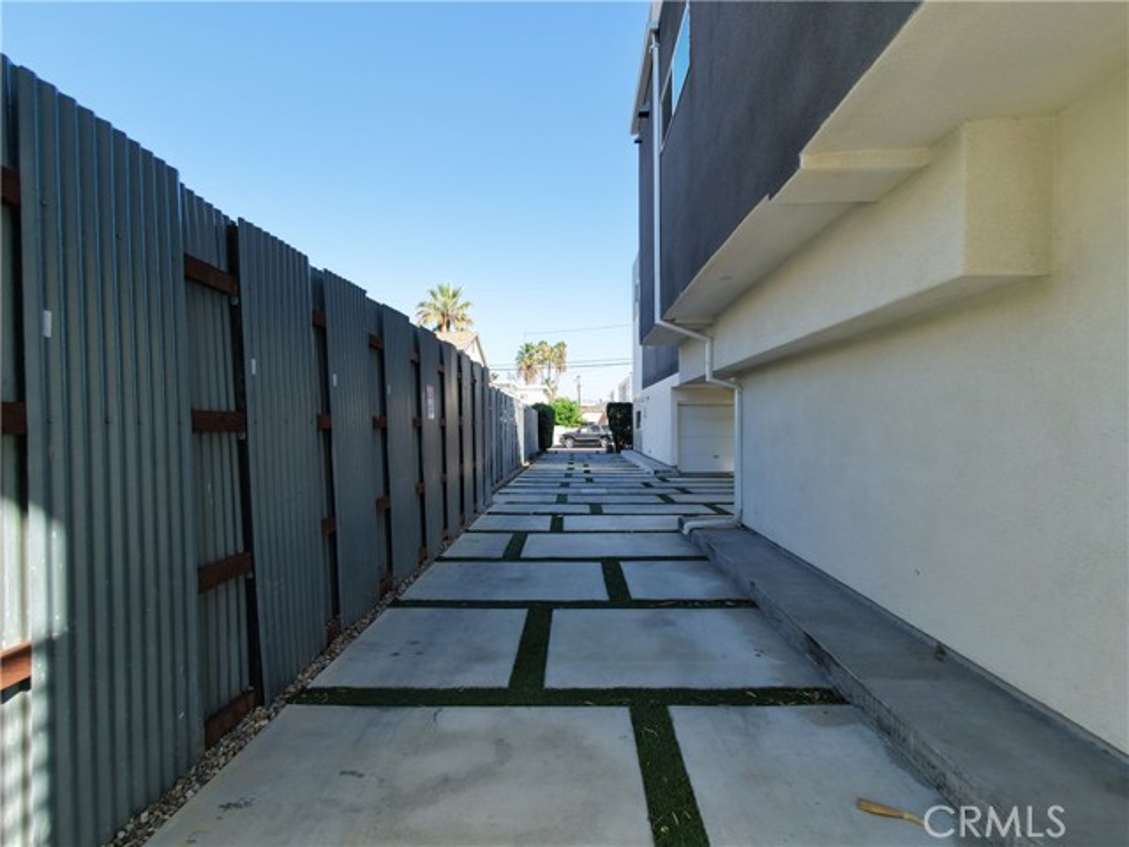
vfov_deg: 78.1
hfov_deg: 94.5
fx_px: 522
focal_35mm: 16
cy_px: 424
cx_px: 564
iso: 100
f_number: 2.2
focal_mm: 3.05
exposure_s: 1/320
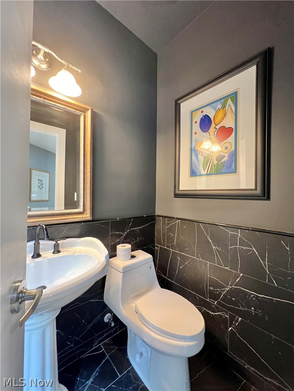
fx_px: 147
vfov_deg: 106.2
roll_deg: -1.0
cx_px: 147
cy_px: 196
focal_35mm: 13
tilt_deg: +1.4
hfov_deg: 89.9
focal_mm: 1.57
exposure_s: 1/60
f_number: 1.8
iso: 500
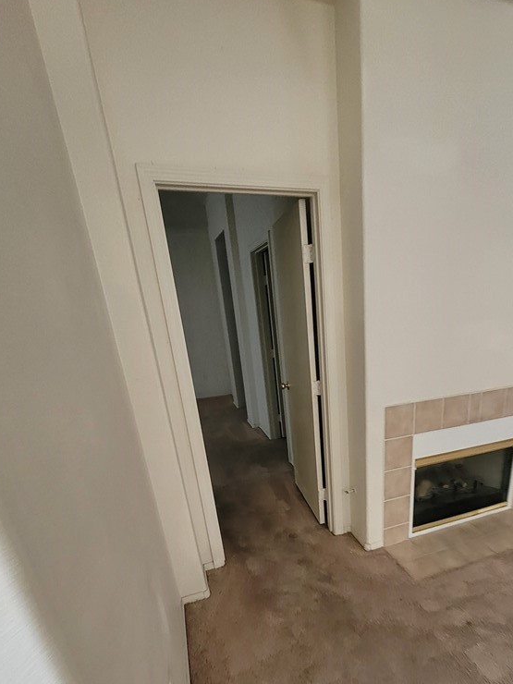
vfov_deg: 84.4
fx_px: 356
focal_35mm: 18
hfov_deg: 70.2
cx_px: 328
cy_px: 462
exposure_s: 1/60
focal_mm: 2.2
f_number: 2.2
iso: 160
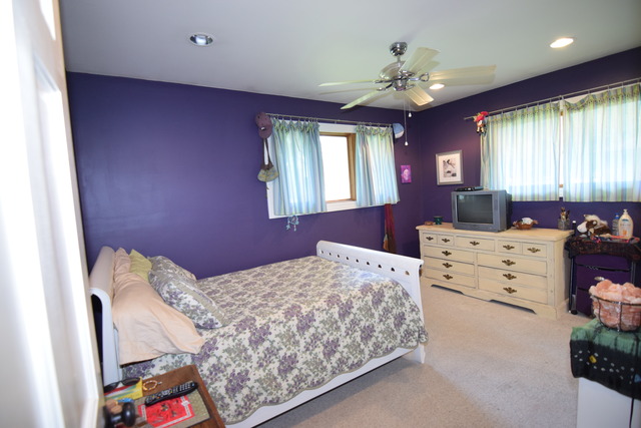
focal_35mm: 16
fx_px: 294
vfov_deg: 72.1
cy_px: 214
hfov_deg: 95.0
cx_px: 320
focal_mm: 11
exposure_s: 1/60
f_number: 2.8
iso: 1000
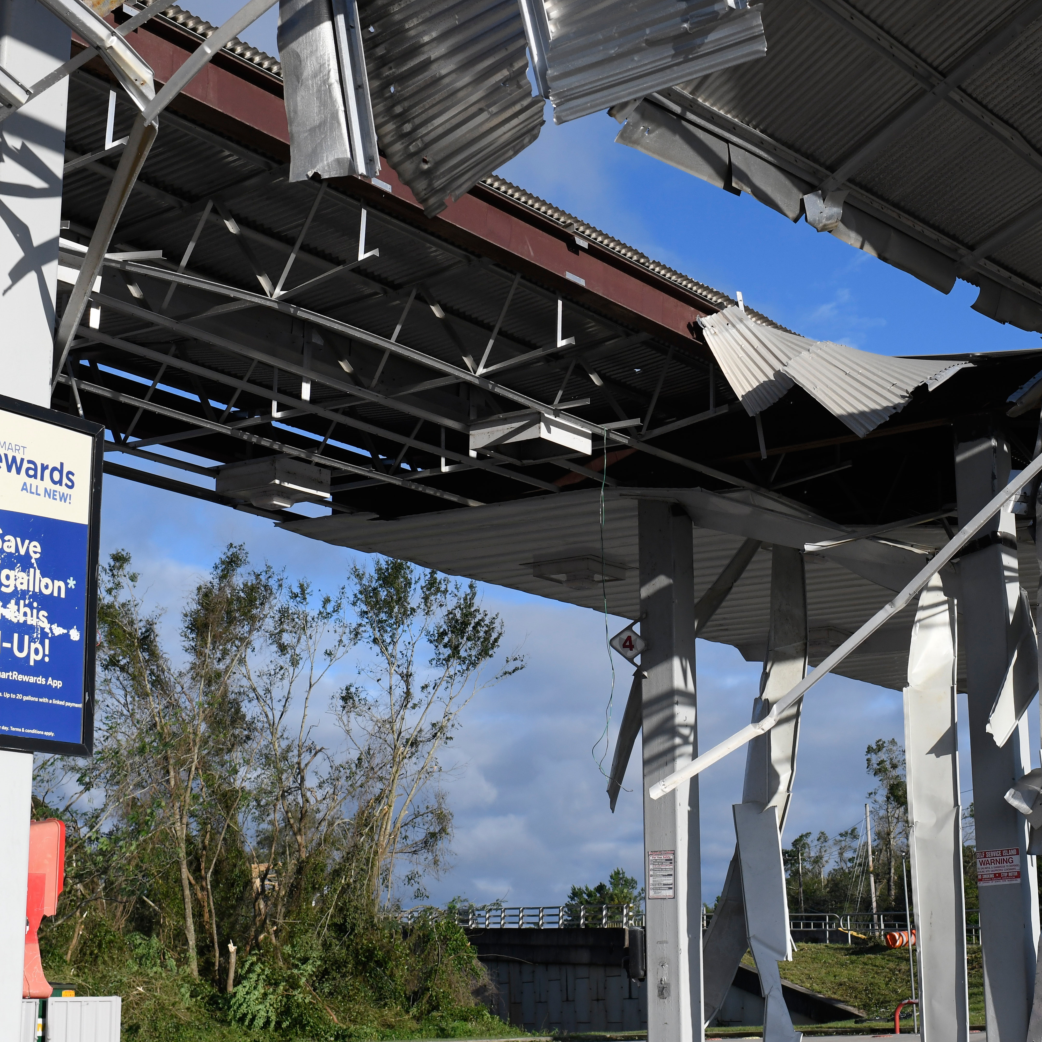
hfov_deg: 28.0
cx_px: 692
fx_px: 2077
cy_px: 468
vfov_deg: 28.1
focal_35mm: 61
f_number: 6.3
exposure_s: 1/4000
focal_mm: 35
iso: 640
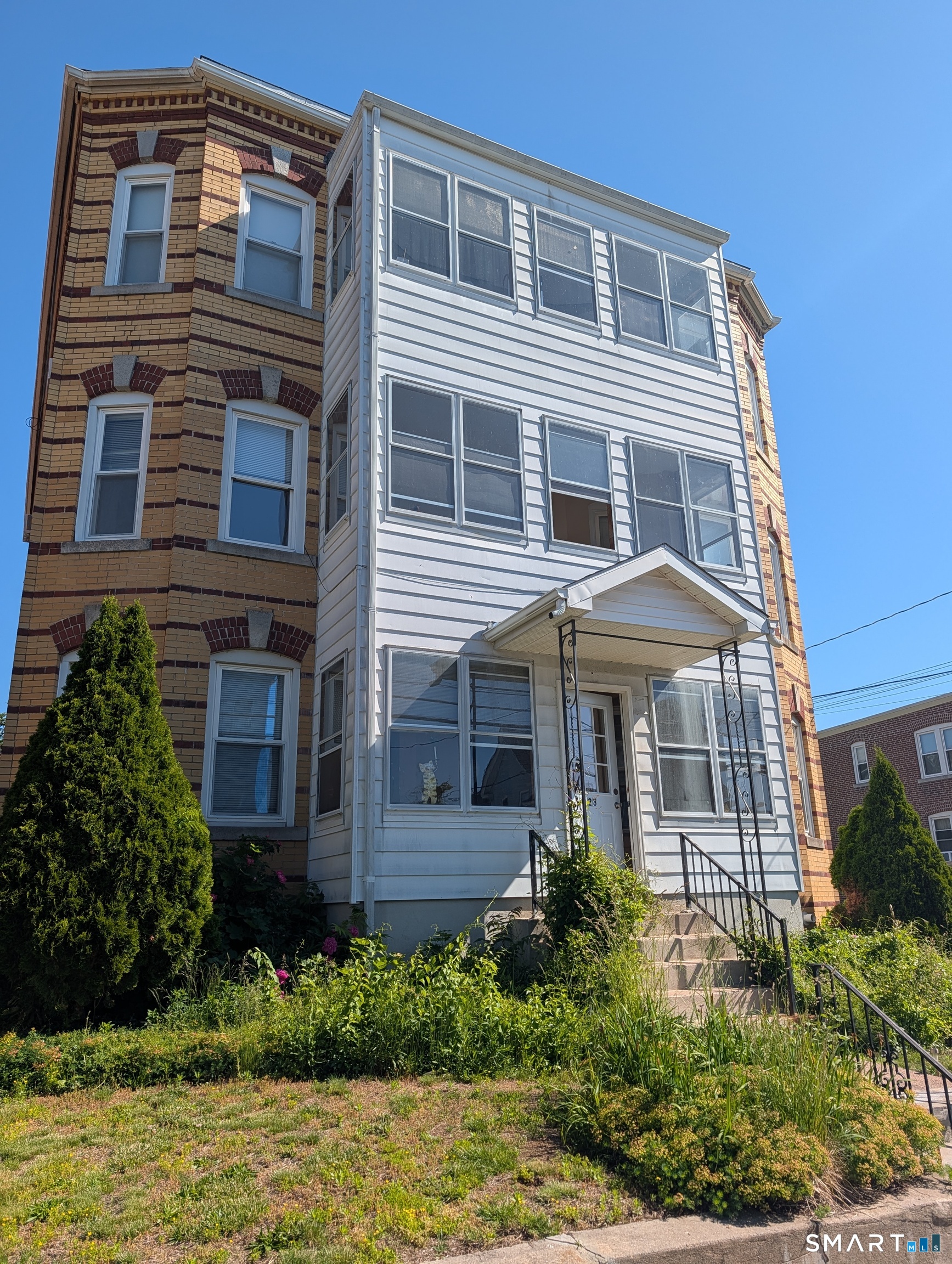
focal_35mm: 24
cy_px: 632
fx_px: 878
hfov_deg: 56.9
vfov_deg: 71.5
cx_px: 476
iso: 20
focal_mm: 6.9
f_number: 1.68
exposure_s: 1/974
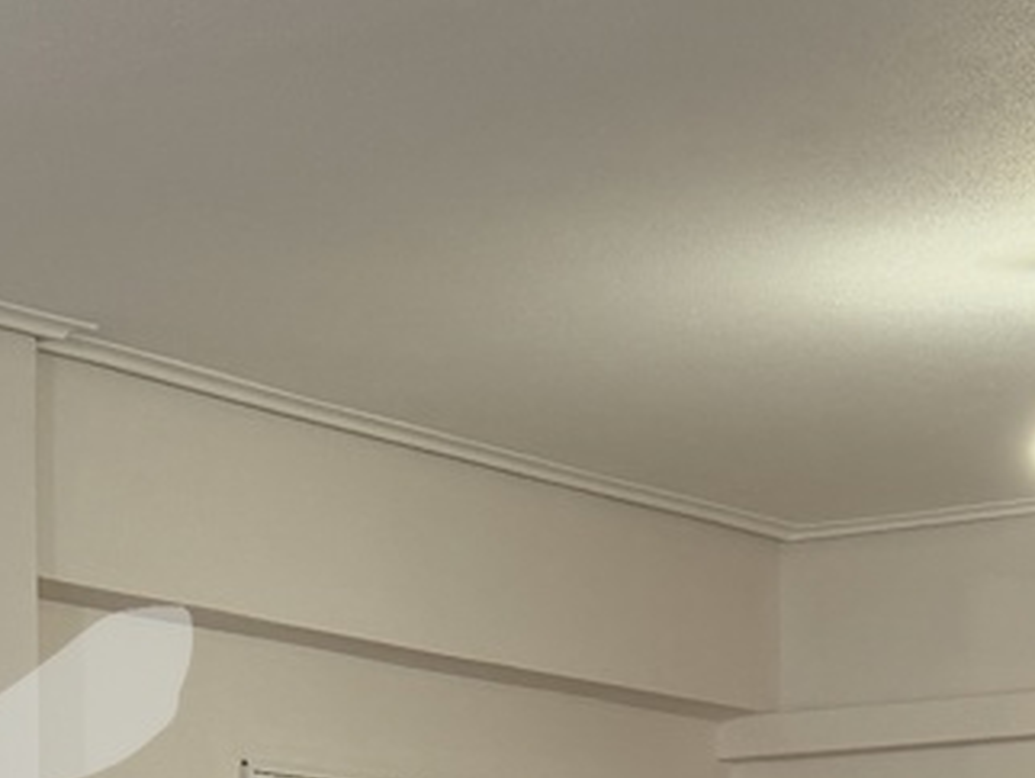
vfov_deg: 9.9
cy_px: 1360
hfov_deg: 13.7
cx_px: 193
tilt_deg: -2.1
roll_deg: +1.0
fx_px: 4279
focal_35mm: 143
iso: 160
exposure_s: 1/50
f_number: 1.78
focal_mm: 6.76
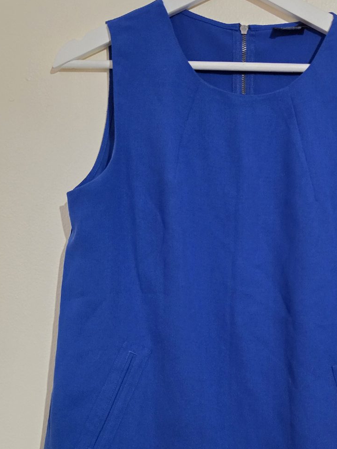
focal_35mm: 38
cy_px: 266
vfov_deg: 48.7
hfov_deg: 37.2
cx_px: 235
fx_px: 493
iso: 800
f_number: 1.4
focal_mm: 6.5
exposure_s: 1/50.3
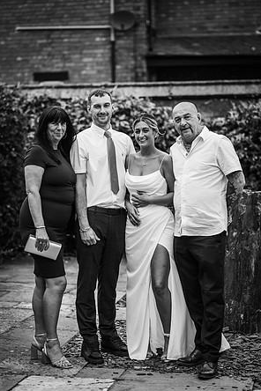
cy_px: 197
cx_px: 131
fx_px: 935
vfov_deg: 23.6
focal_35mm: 86
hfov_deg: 15.9
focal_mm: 85
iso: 100
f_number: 2.2
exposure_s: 1/1250
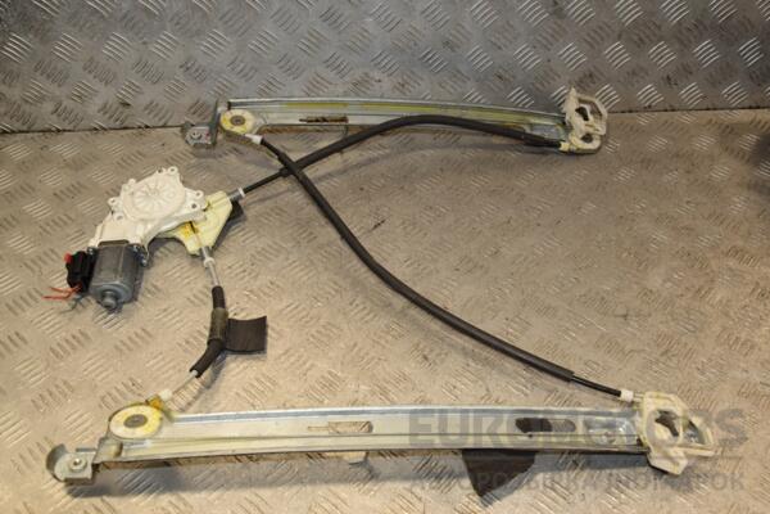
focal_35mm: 33
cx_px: 385
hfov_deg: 57.2
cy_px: 257
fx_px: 706
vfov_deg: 40.0
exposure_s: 1/200
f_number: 7.1
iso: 800
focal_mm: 22
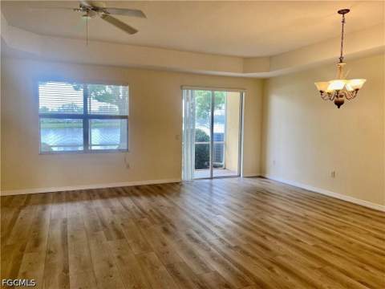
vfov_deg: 53.1
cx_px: 192
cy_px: 144
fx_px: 289
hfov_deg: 67.3
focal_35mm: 26
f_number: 1.8
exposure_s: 1/60
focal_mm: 4.25
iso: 64
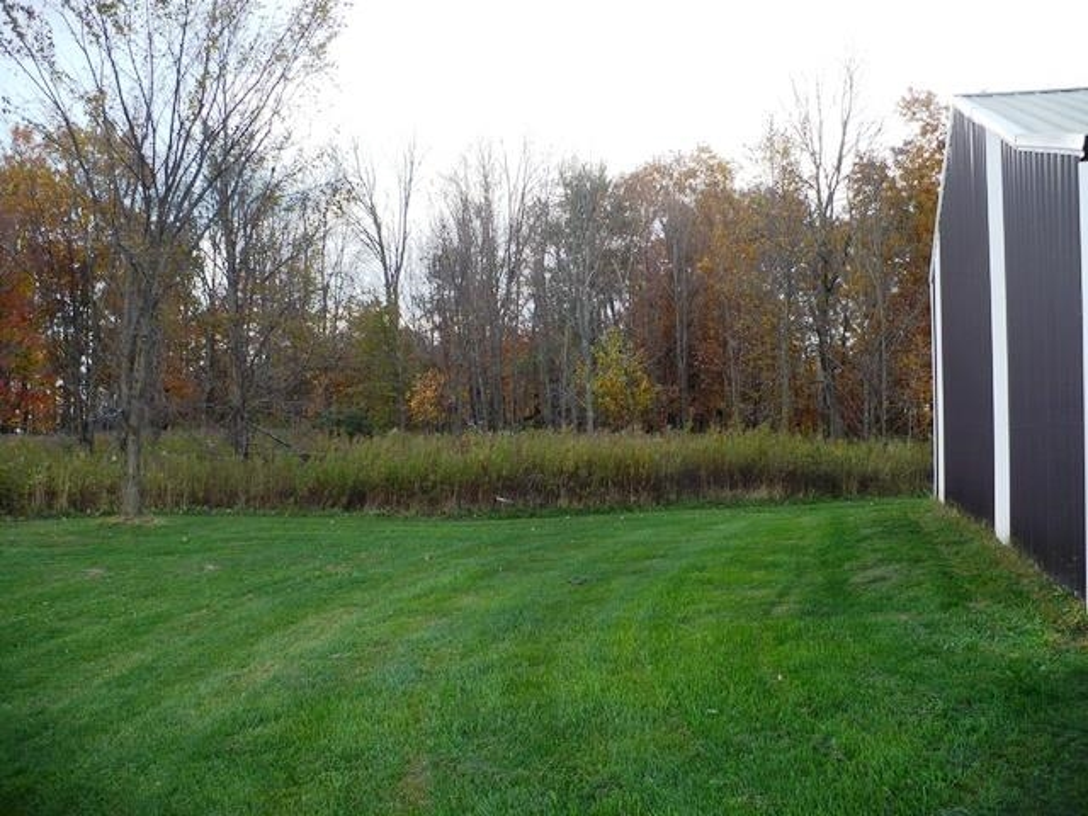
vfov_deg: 38.7
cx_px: 544
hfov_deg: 50.1
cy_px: 408
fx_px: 1163
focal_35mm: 37
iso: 100
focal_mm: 6.1
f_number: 2.8
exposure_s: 1/200
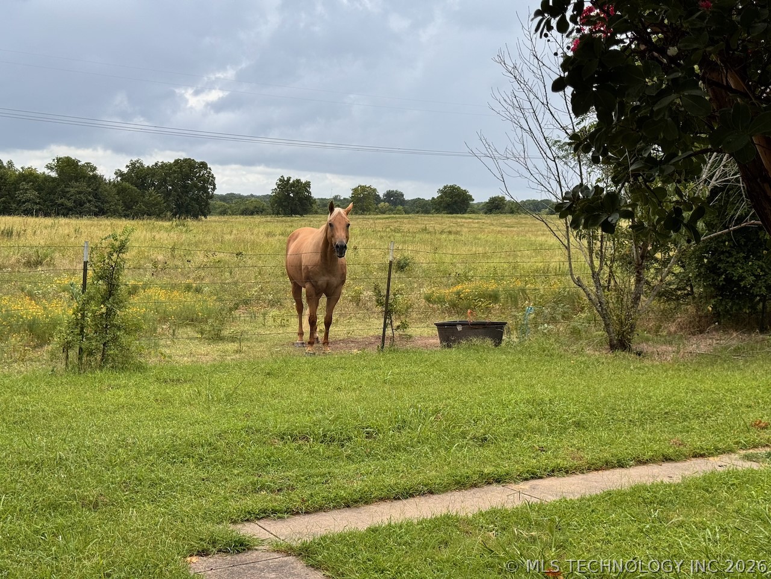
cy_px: 290
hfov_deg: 39.7
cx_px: 386
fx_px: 1069
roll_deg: -2.1
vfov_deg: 30.3
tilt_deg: -4.9
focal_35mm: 48
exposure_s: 1/1869
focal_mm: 6.76
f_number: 1.78
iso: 64
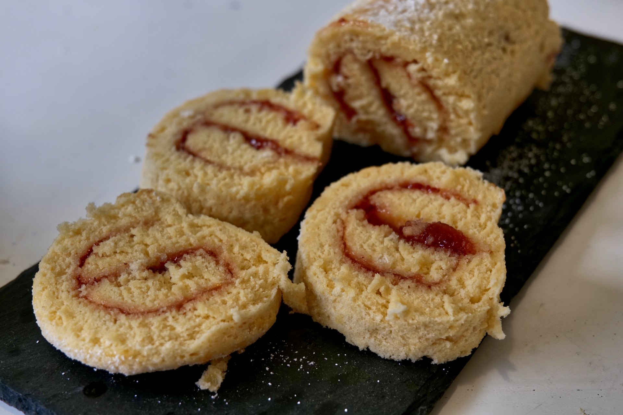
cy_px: 208
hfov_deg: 33.4
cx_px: 312
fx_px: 1038
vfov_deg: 22.6
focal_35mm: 60
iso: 800
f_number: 7.1
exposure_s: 1/60
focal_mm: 60
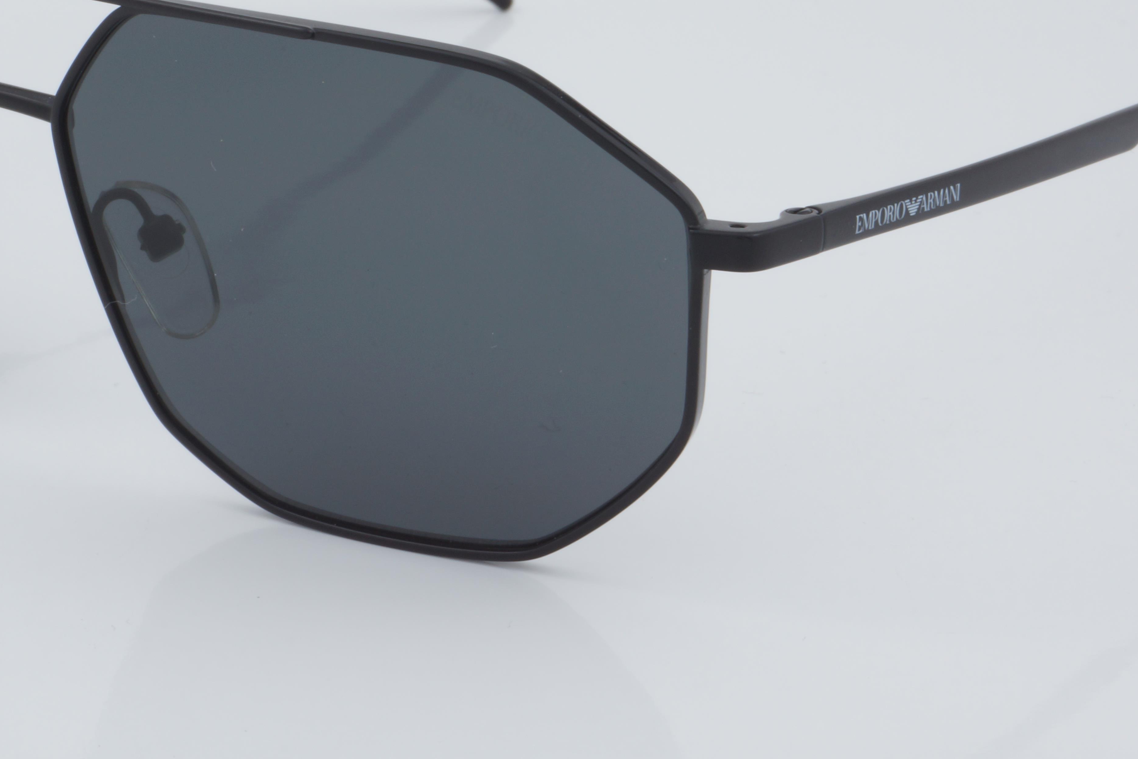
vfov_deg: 11.3
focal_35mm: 121
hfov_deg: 16.9
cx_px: 442
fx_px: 3824
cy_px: 201
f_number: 32
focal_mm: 50
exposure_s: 1/4
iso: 100
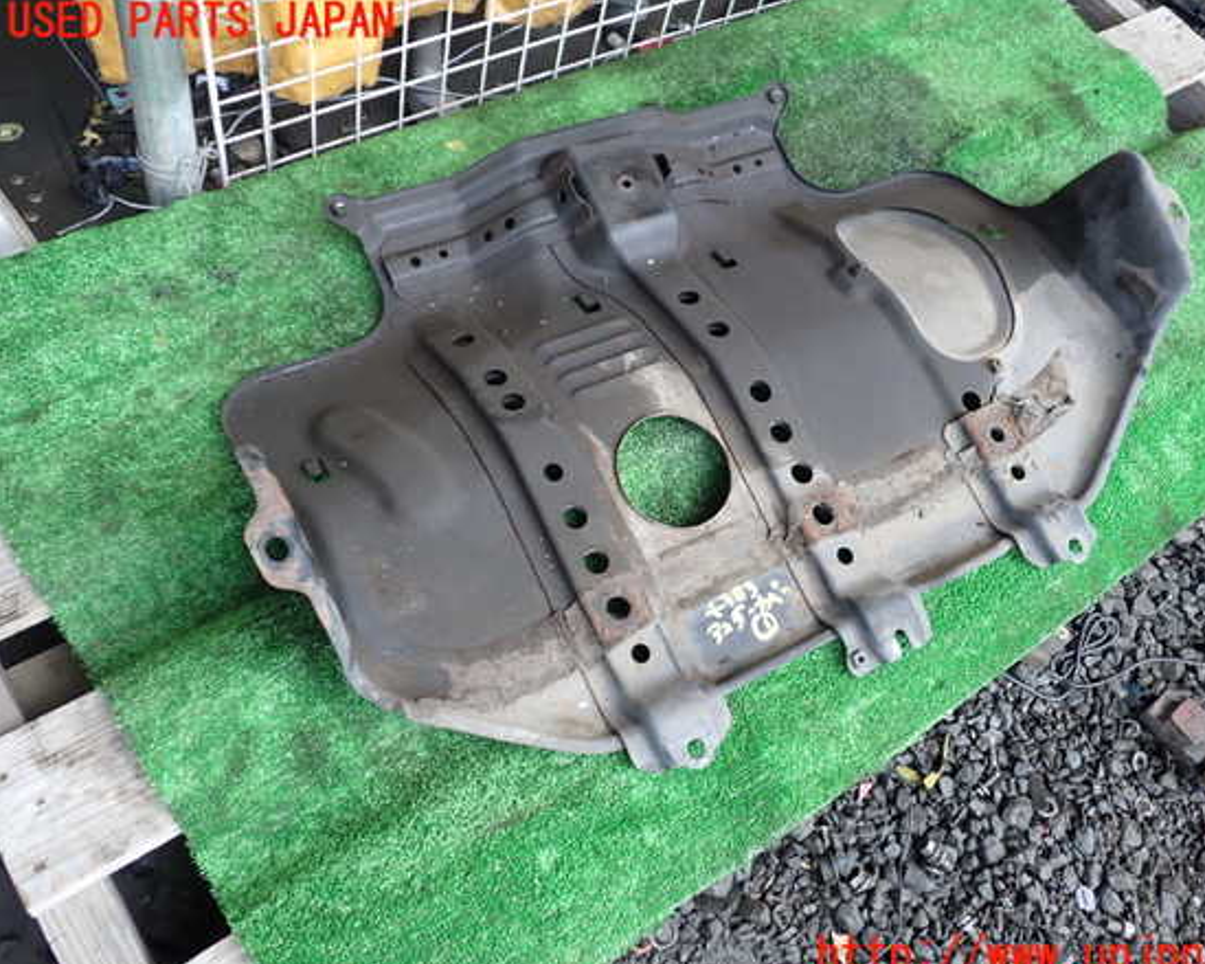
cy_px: 490
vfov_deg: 45.8
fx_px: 1141
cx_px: 654
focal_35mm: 32
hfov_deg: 55.6
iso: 125
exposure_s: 1/125
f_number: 2.3
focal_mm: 5.4
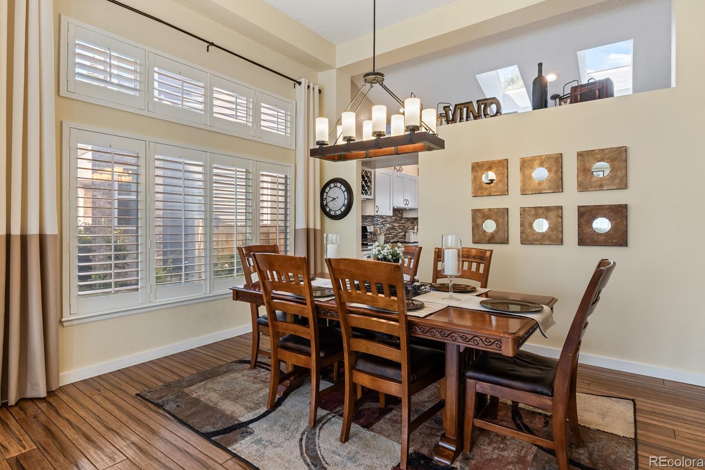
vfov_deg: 65.7
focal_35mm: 19
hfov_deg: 88.2
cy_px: 223
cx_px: 351
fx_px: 364
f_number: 8
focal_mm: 11.7
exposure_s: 1/15
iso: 250
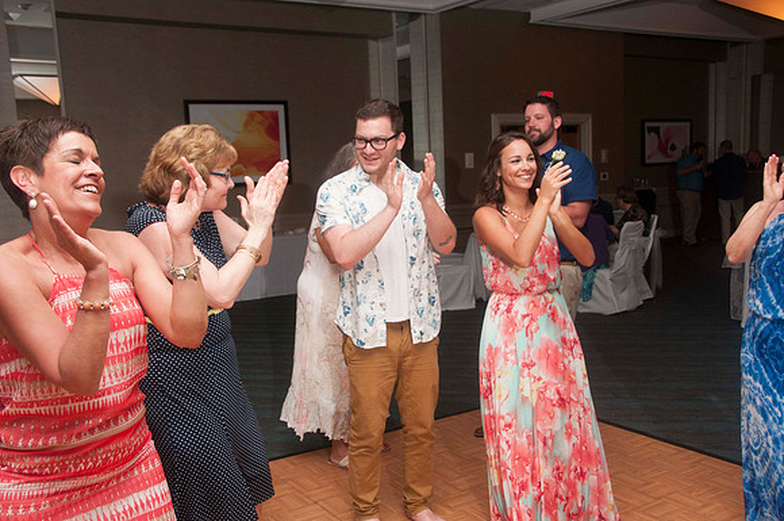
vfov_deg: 36.8
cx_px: 392
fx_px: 783
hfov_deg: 53.2
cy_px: 260
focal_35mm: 36
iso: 400
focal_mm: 24
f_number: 5.6
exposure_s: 1/60
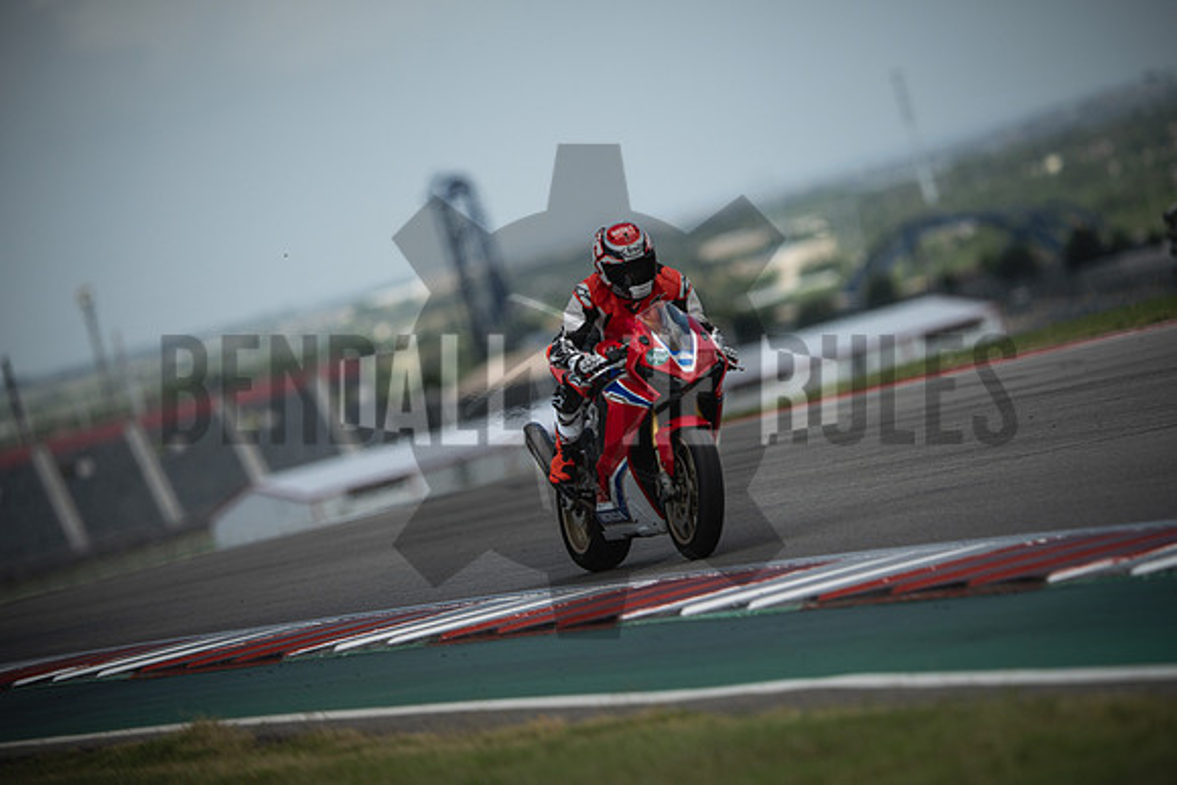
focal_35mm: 300
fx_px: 9810
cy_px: 392
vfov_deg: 4.6
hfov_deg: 6.9
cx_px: 588
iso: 200
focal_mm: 200
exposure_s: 1/4000
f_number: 2
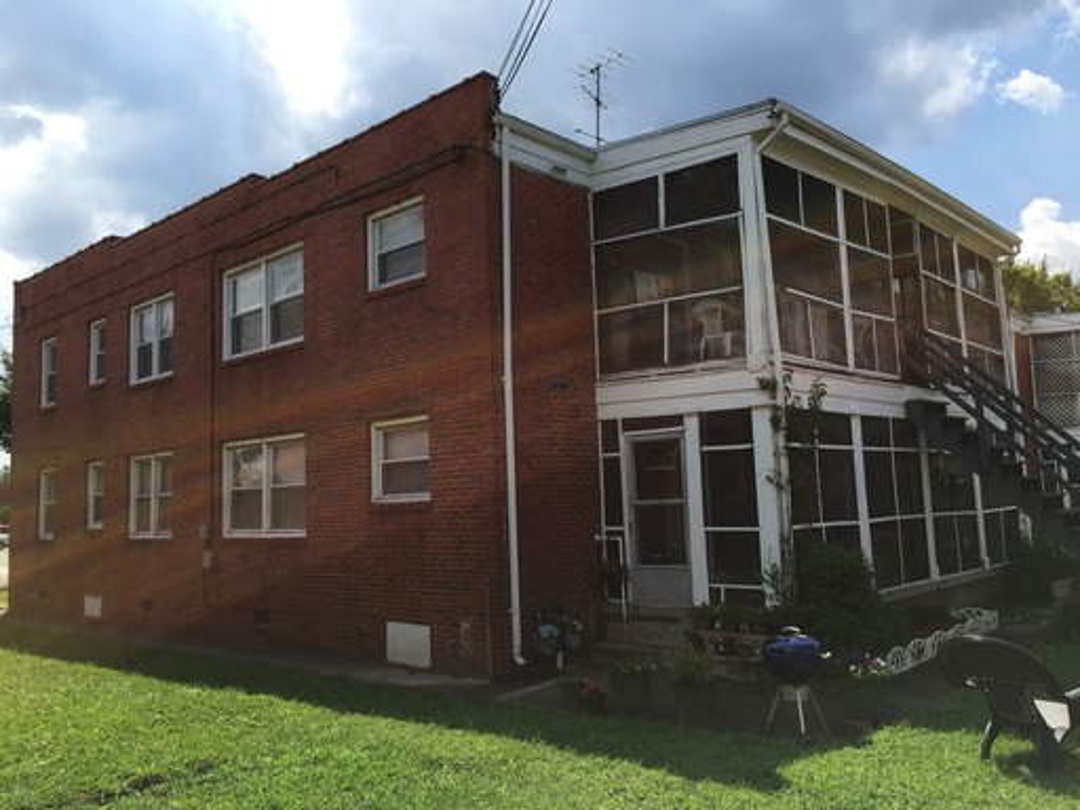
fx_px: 905
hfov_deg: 61.7
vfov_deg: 48.2
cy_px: 405
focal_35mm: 29
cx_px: 540
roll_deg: +0.4
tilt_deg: +6.9
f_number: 2.2
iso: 32
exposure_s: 1/1412
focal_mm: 4.15
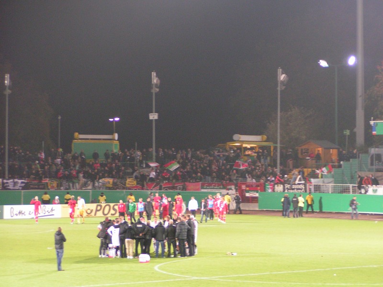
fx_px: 1660
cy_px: 144
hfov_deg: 13.2
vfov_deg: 9.9
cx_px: 192
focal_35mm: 150
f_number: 3.5
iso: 200
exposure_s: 1/25
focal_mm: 22.9
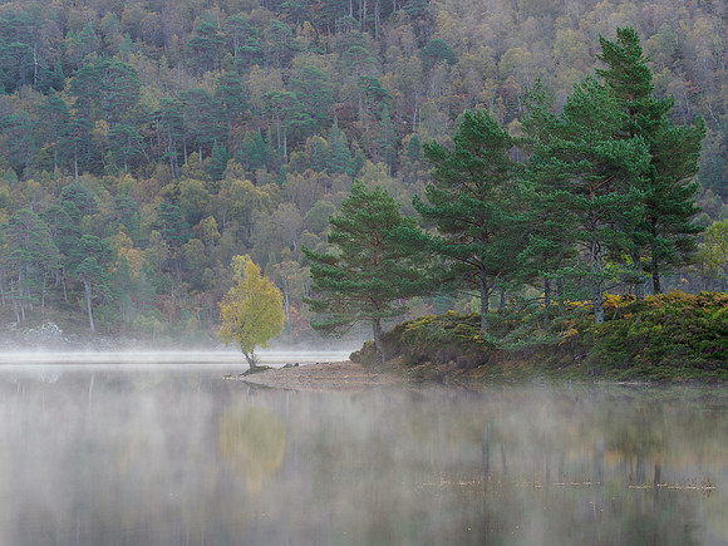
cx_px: 364
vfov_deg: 9.4
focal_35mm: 158
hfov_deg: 12.5
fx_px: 3323
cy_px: 273
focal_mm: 79
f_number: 7.1
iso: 200
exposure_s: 1/15
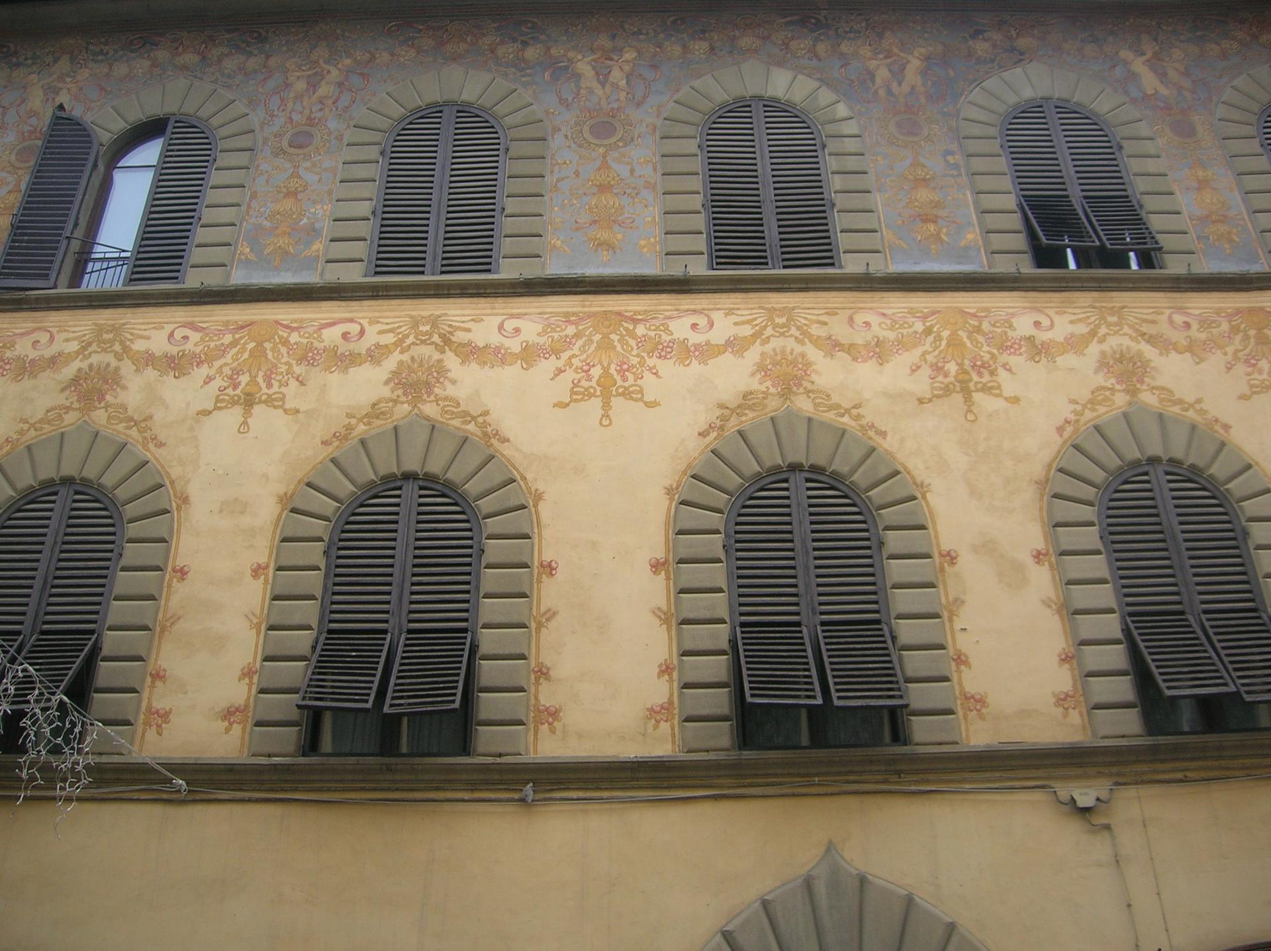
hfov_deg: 54.0
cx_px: 636
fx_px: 1247
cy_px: 476
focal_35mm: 34
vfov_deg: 41.7
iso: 50
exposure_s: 1/93.2
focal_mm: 5.7
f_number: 2.9
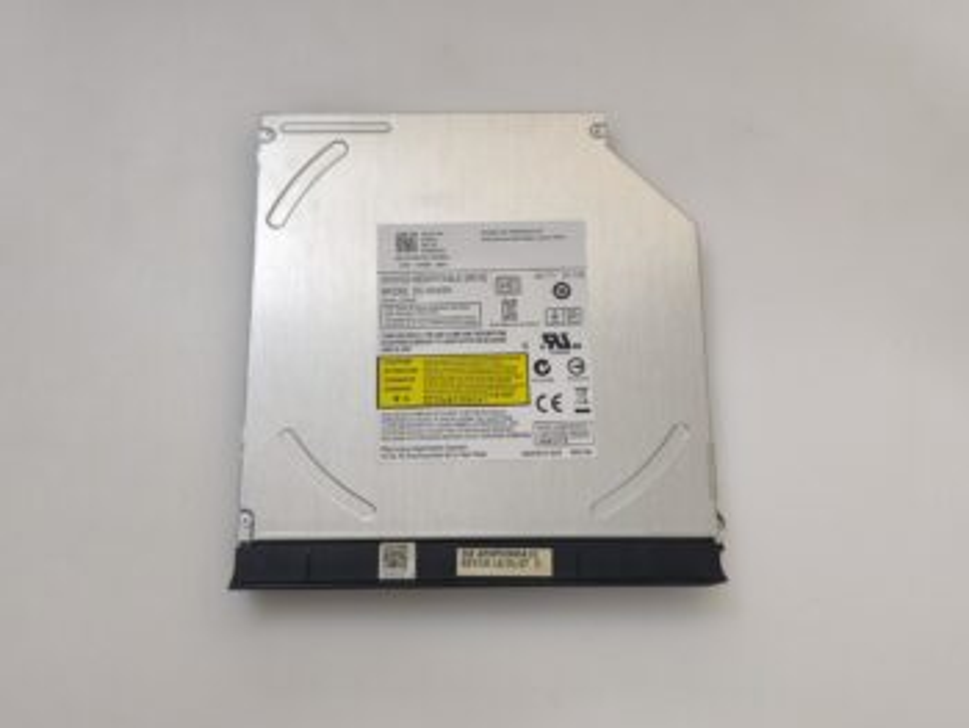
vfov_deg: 40.7
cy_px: 364
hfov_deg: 52.6
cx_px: 484
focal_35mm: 35
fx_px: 980
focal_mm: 6.57
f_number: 1.6
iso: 320
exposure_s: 1/50
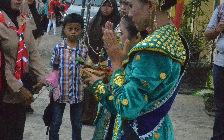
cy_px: 58
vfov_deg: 23.1
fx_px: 342
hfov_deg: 35.5
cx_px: 57
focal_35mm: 56
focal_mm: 24
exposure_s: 1/1600
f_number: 20
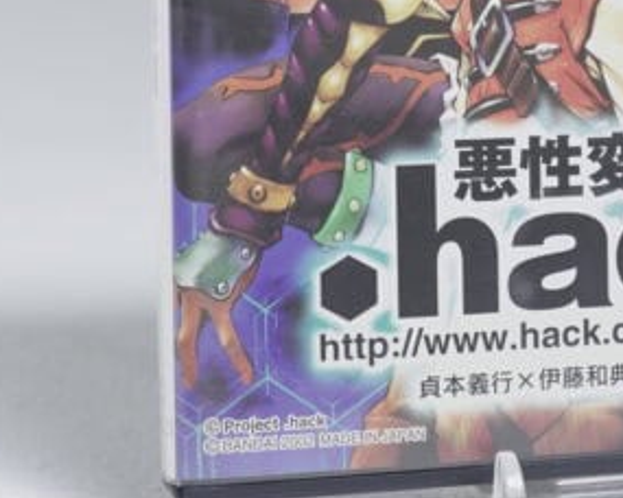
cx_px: 579
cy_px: -179
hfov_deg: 13.1
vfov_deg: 10.3
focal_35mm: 146
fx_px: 2692
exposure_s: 1/25
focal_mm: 37
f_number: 5.6
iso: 640
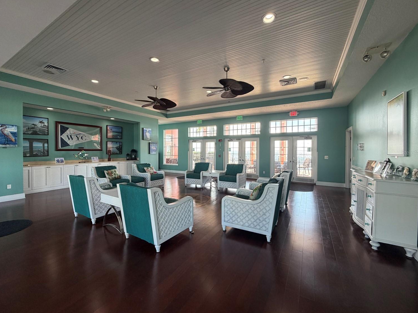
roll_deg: -0.3
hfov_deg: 98.1
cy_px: 152
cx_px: 204
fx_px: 181
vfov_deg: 81.7
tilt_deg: -1.4
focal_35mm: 15
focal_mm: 2.22
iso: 160
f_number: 2.2
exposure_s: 1/121
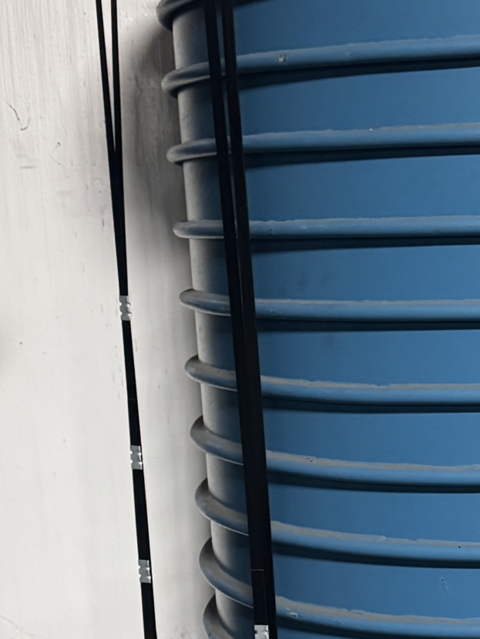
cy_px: 495
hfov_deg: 18.7
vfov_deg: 25.9
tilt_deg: -12.4
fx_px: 1367
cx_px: 593
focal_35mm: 74
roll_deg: +0.5
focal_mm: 6.76
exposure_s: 1/60
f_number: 1.78
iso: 800
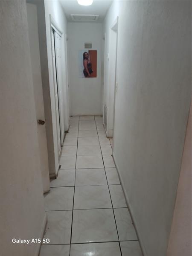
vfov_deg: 67.3
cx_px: 96
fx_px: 192
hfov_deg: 53.1
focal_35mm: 26
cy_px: 128
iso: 250
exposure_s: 1/40
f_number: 1.8
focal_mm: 3.98
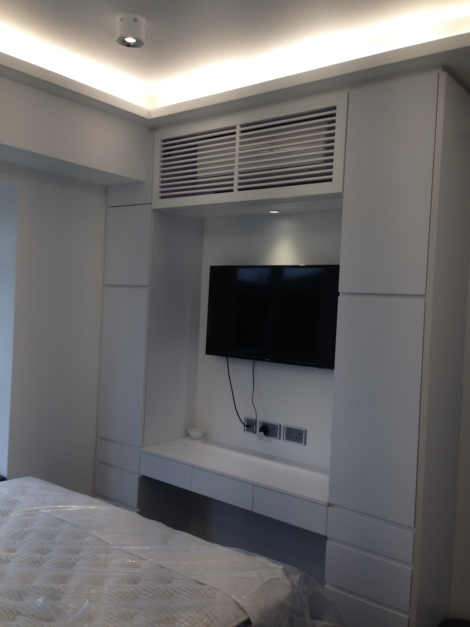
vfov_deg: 55.4
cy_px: 314
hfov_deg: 42.9
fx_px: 597
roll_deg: -3.4
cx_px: 235
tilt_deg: +1.4
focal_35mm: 33
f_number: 2.4
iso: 50
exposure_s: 1/136
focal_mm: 4.12
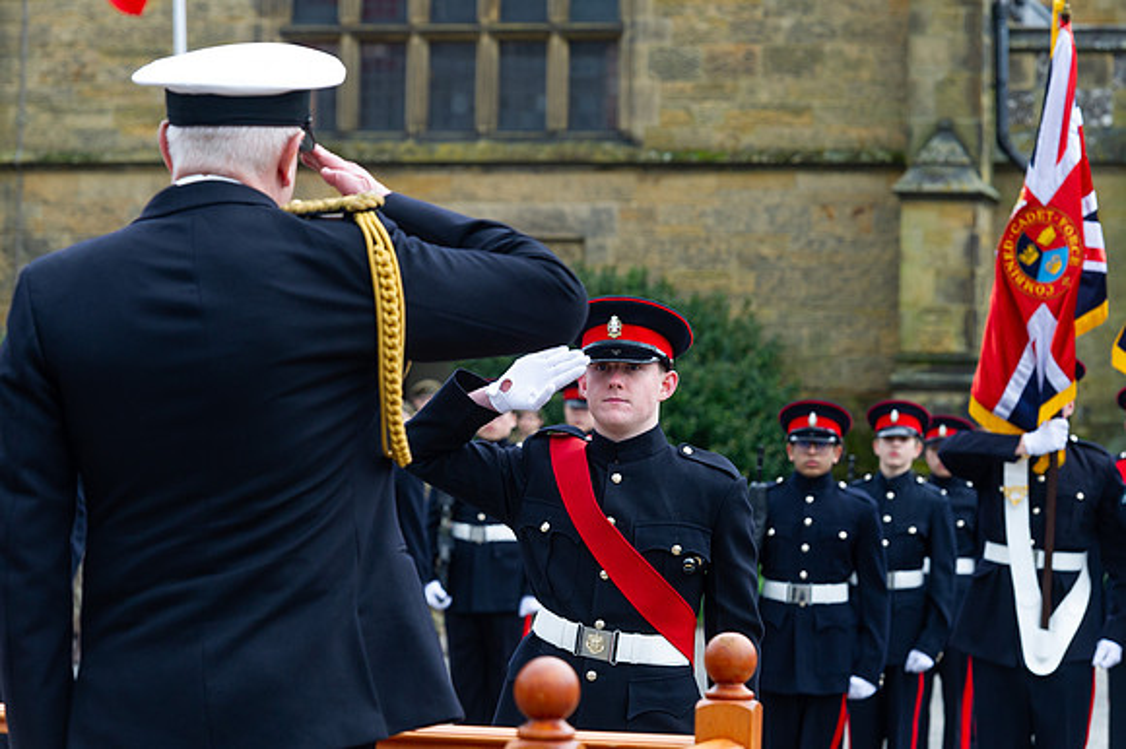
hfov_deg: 14.4
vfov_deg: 9.6
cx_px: 559
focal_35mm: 143
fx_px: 4469
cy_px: 377
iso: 720
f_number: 6.3
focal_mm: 130
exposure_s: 1/250
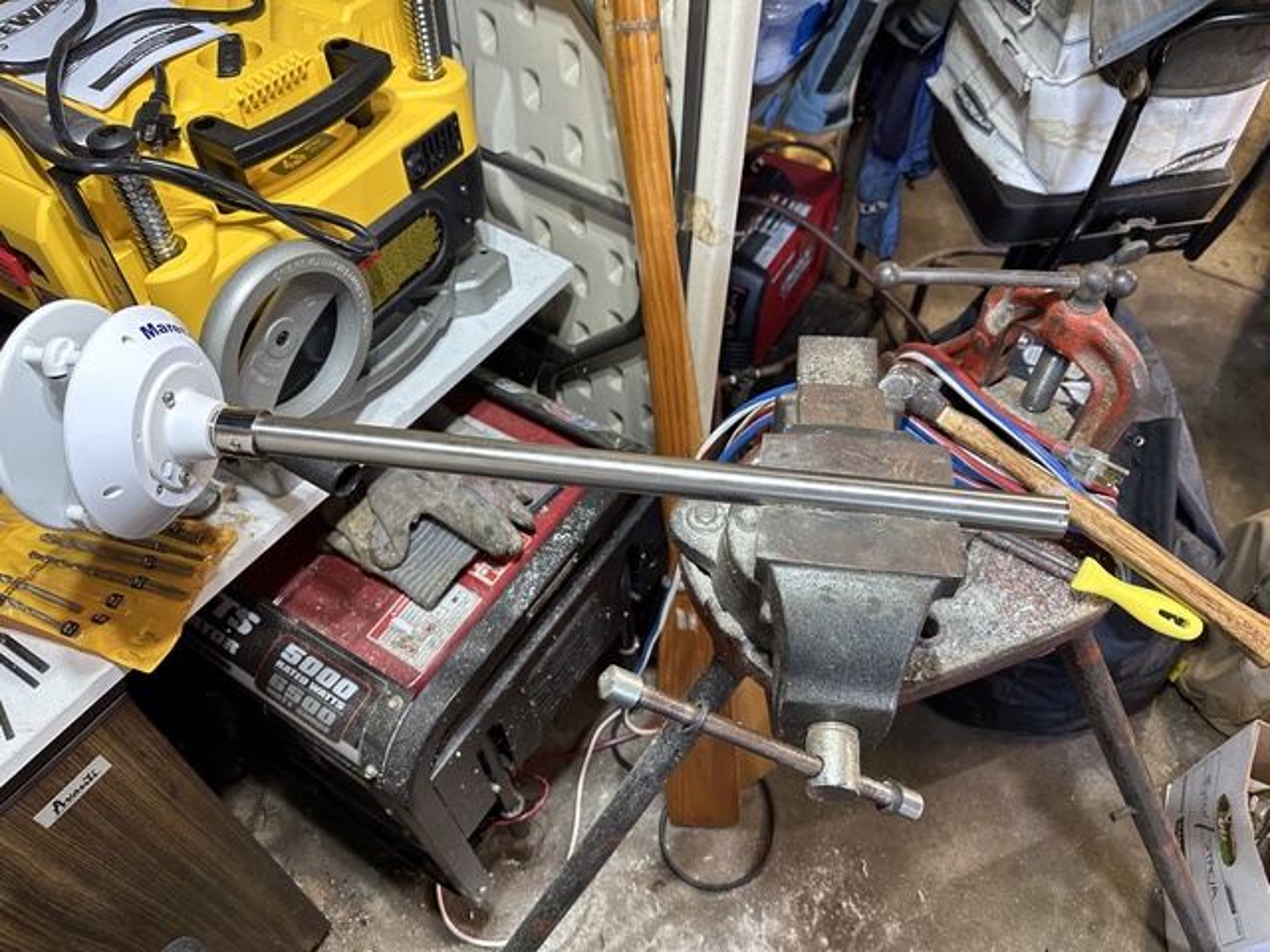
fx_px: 881
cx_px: 635
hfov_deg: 71.6
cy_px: 476
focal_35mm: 24
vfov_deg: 56.8
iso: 125
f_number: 1.78
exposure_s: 1/120
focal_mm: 6.86
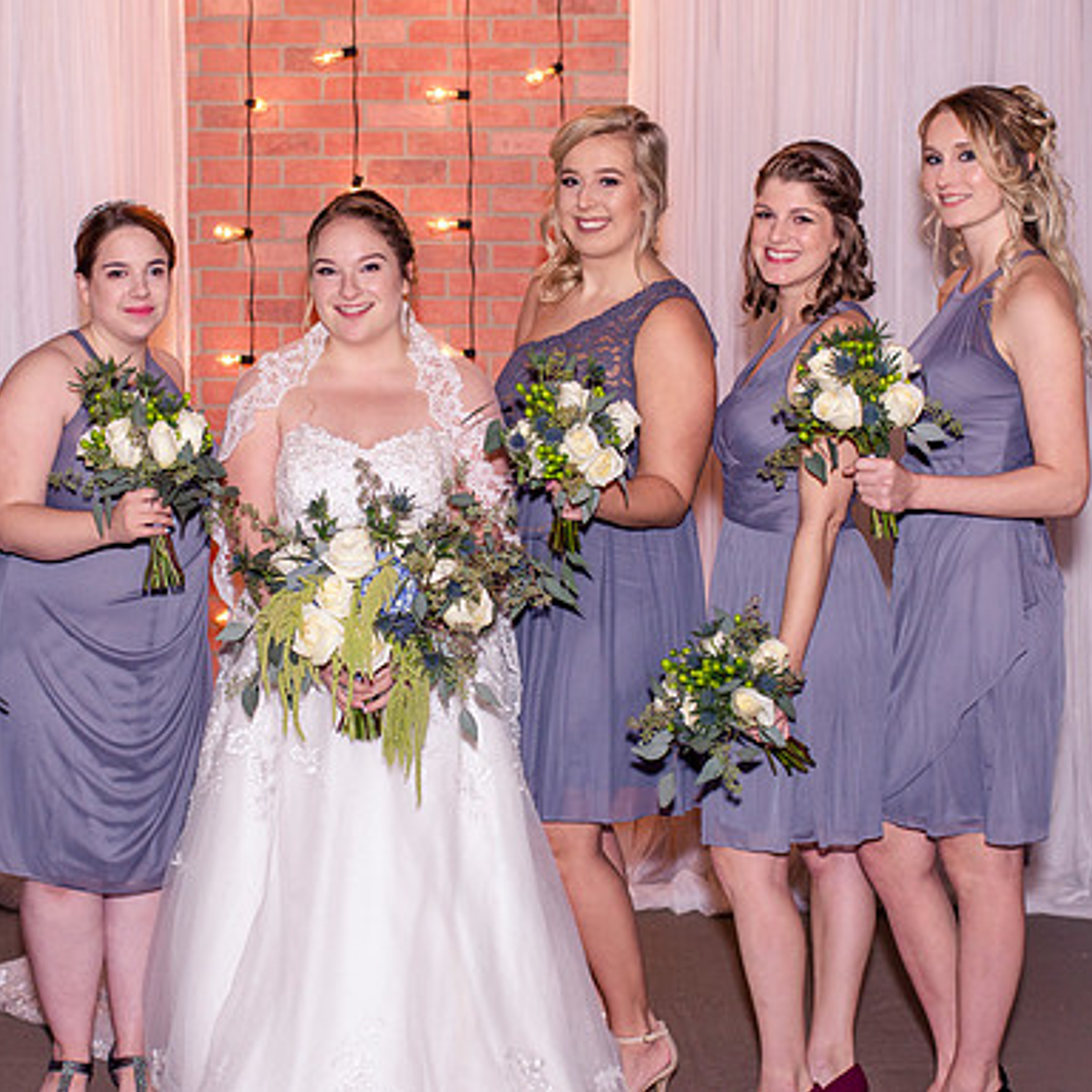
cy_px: 545
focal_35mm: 71
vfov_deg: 24.3
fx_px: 2534
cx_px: 364
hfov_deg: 24.2
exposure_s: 1/250
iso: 250
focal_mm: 35
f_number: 2.8
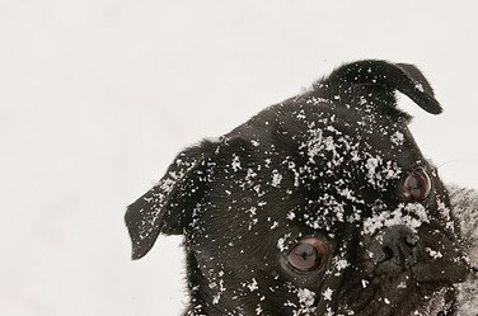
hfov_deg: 9.7
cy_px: 182
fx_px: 2822
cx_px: 308
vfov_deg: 6.4
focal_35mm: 213
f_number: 5.6
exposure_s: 1/800
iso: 200
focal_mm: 92
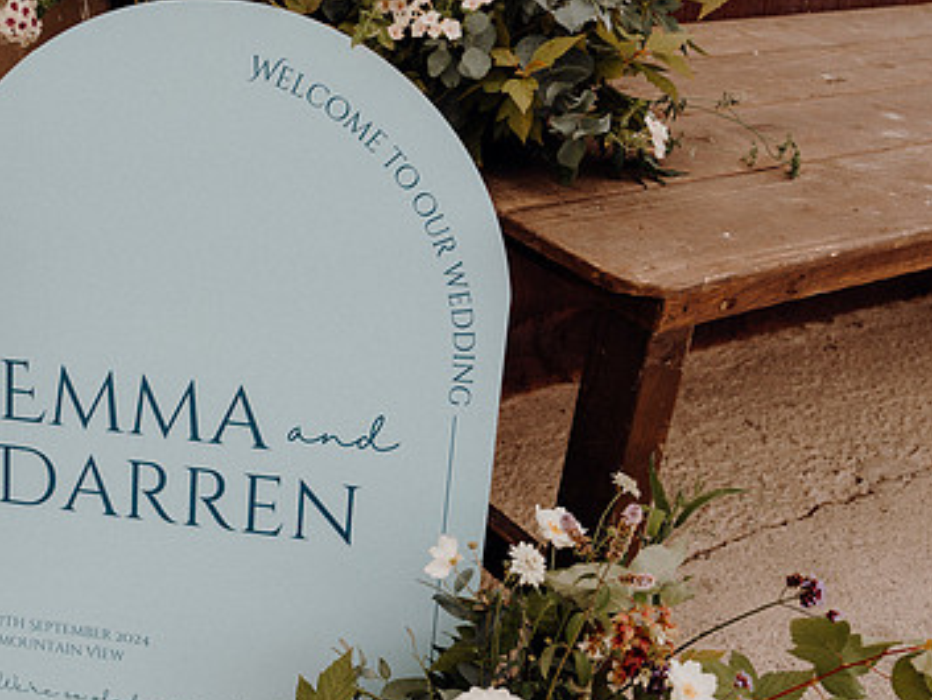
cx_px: 277
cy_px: 337
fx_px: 1320
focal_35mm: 49
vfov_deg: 29.7
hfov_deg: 38.3
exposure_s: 1/200
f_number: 3.5
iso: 160
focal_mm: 31
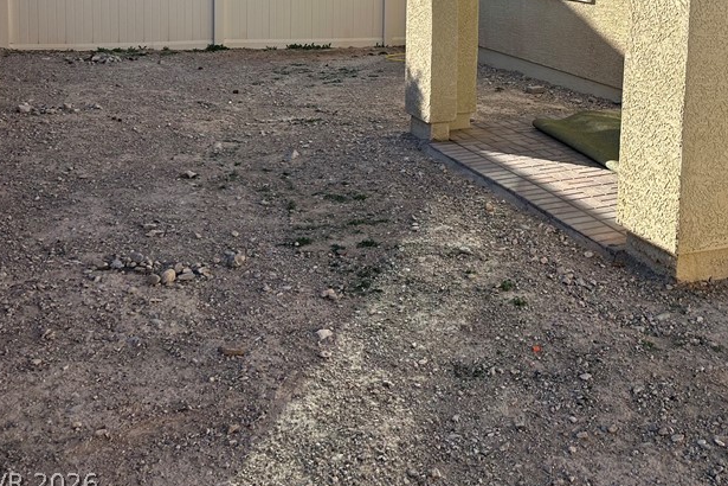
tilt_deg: -5.5
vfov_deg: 28.7
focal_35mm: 45
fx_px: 910
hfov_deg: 41.8
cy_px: 47
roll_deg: -2.4
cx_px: 575
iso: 50
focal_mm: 5.7
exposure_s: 1/2252
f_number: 1.5
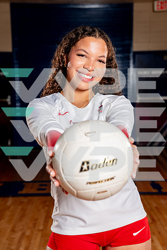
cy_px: 125
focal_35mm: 70
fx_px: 487
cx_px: 84
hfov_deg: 19.5
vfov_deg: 28.8
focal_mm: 70
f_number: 5.6
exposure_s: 1/250
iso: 200
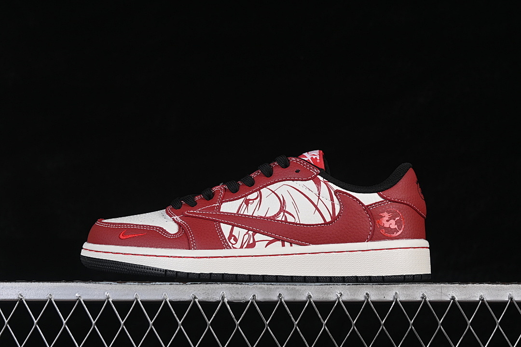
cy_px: 174
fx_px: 1085
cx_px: 260
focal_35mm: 75
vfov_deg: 18.2
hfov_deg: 27.0
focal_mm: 50
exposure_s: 1/80
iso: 160
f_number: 8
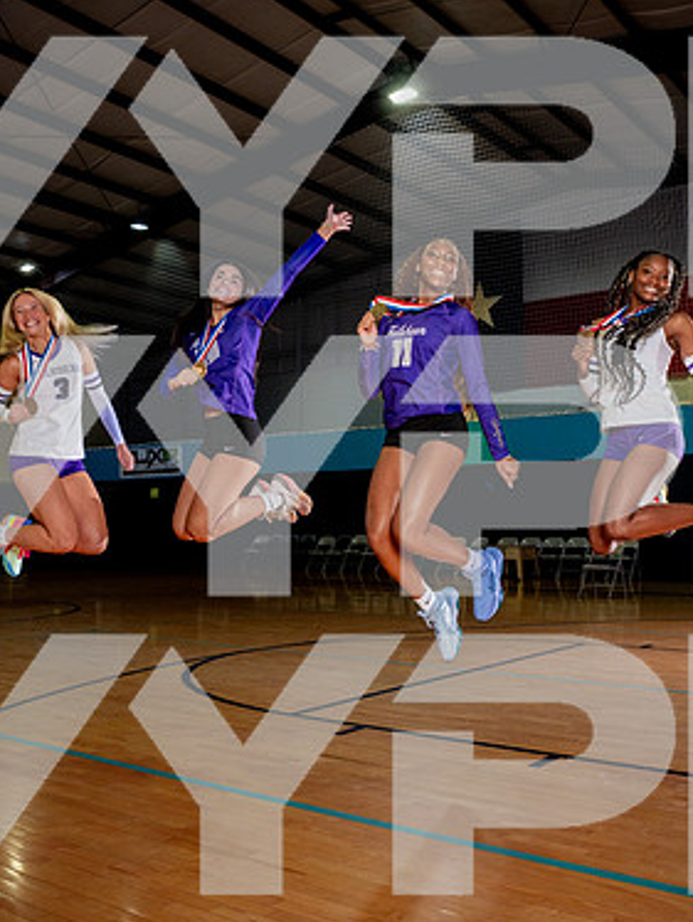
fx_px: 960
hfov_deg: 39.7
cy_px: 467
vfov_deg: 51.3
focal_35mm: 36
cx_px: 353
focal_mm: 24
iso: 500
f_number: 7.1
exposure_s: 1/200
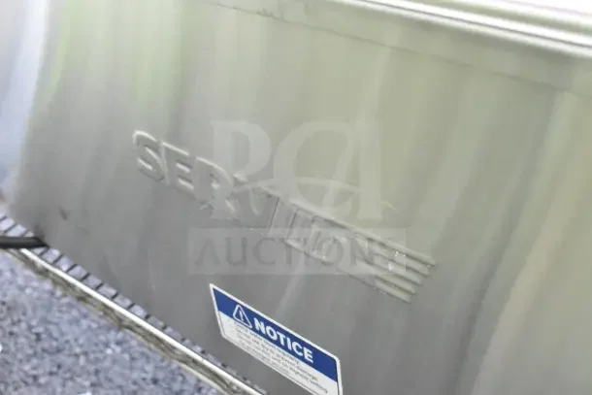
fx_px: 666
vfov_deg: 33.0
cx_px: 296
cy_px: 198
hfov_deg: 47.9
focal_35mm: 40
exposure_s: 1/200
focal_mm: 27
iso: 6400
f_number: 7.1
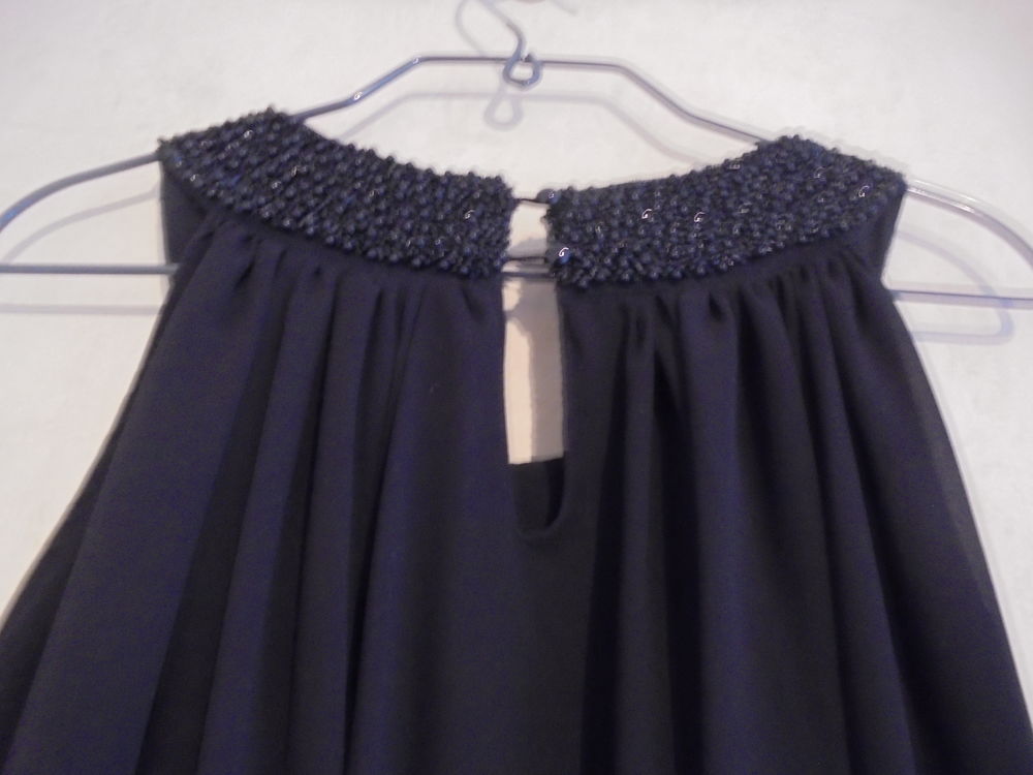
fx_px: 776
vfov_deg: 53.1
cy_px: 388
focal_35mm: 26
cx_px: 516
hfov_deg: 67.3
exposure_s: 1/4
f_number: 3.5
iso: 400
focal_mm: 4.6
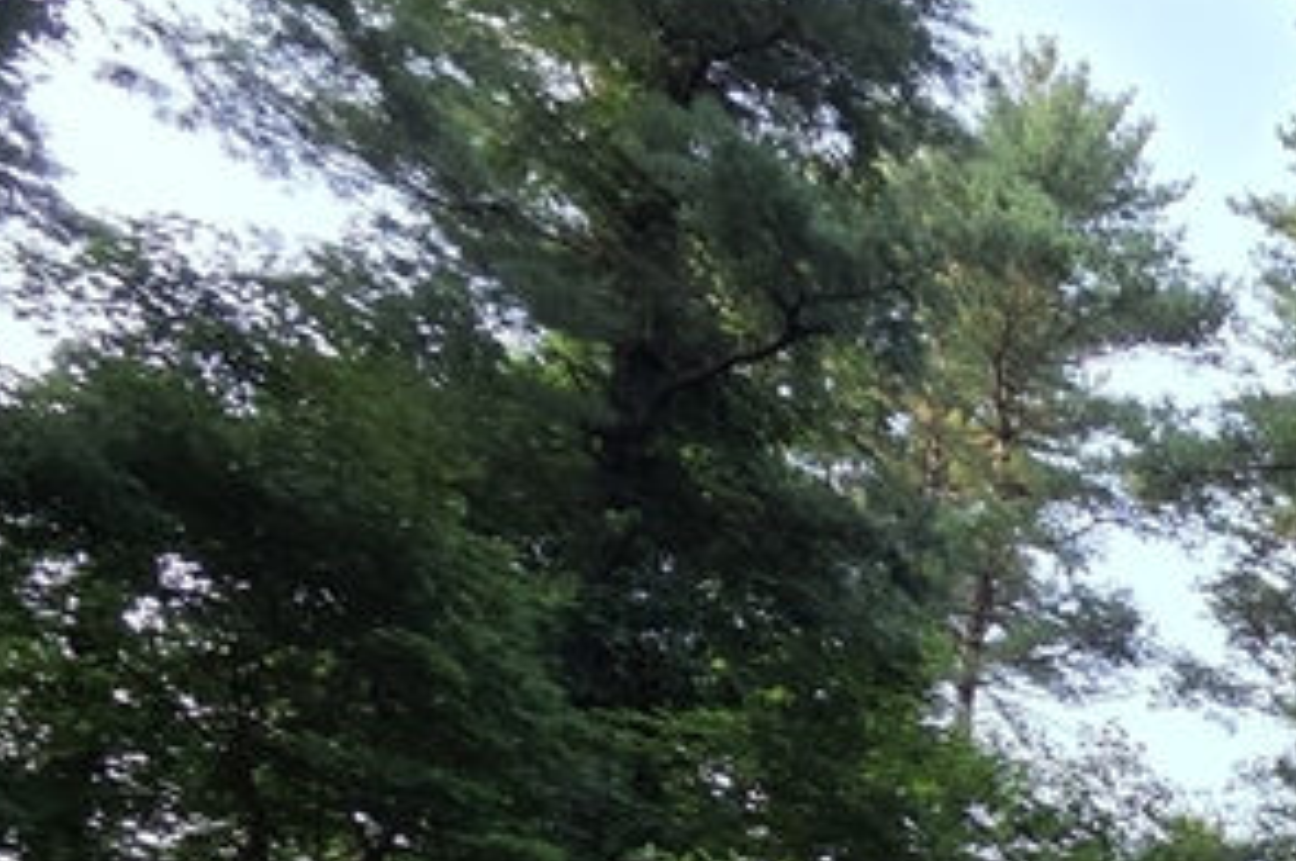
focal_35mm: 47
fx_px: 1690
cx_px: 2082
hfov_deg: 26.0
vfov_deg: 21.8
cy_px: 1410
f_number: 2.2
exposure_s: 1/120
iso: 64
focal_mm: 2.2
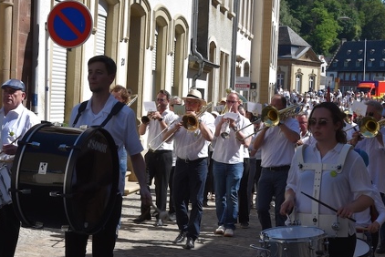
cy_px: 117
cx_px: 176
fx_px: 963
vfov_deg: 15.2
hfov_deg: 22.6
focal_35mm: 90
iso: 200
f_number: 9
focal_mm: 48
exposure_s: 1/320
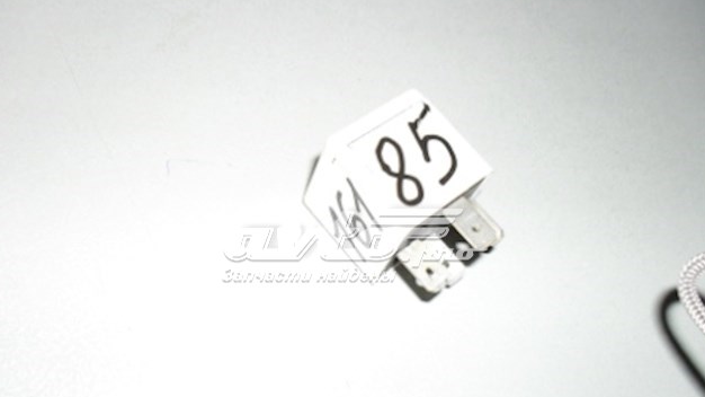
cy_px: 242
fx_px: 729
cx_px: 351
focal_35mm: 39
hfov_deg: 51.6
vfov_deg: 30.3
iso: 200
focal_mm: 6.3
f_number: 3.2
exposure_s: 1/45
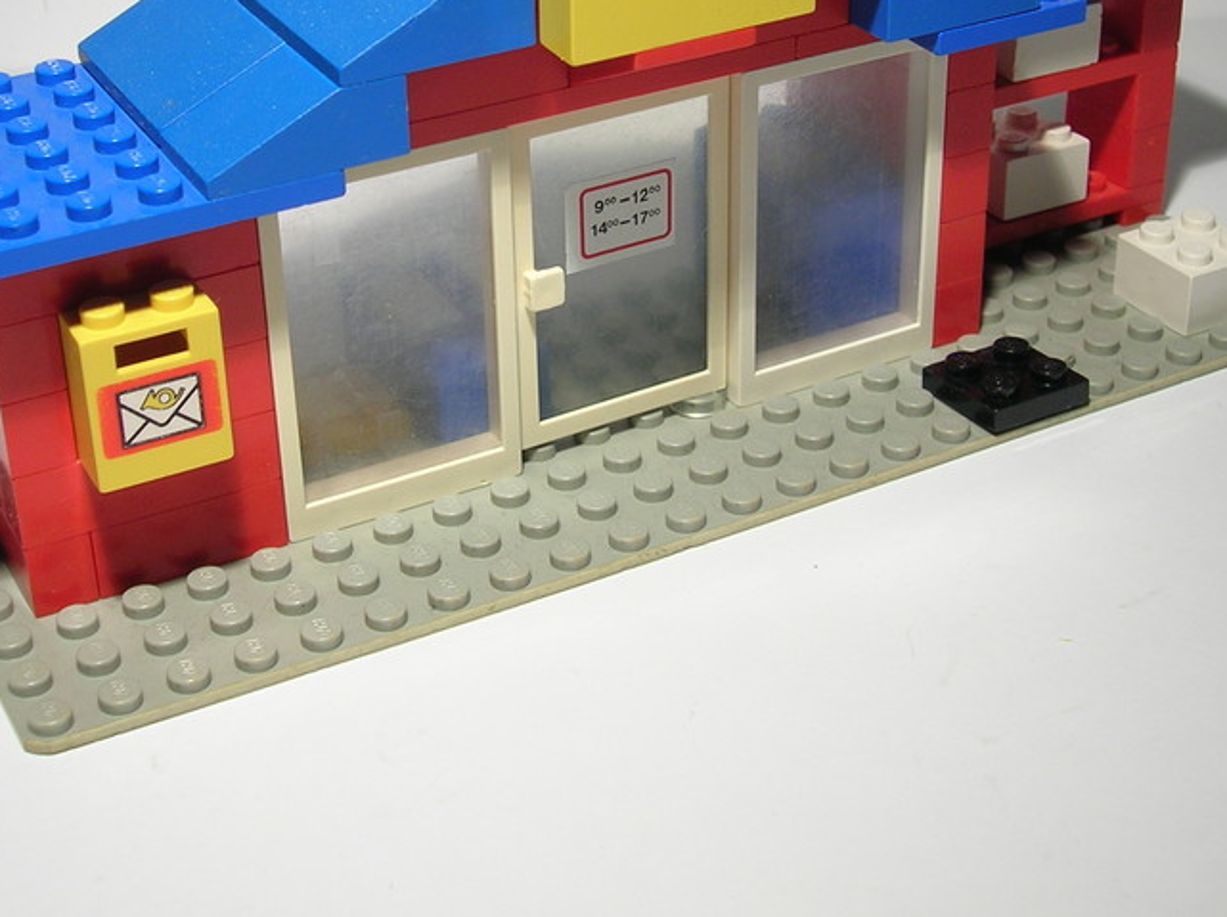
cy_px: 280
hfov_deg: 32.7
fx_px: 2089
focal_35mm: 59
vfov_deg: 24.6
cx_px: 607
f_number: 3.1
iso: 50
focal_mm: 7
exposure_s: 1/19
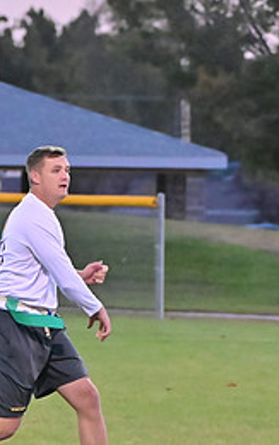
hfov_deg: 3.5
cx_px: 166
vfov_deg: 5.6
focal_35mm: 375
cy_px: 276
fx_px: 4552
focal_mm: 110
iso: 6400
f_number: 4
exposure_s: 1/320
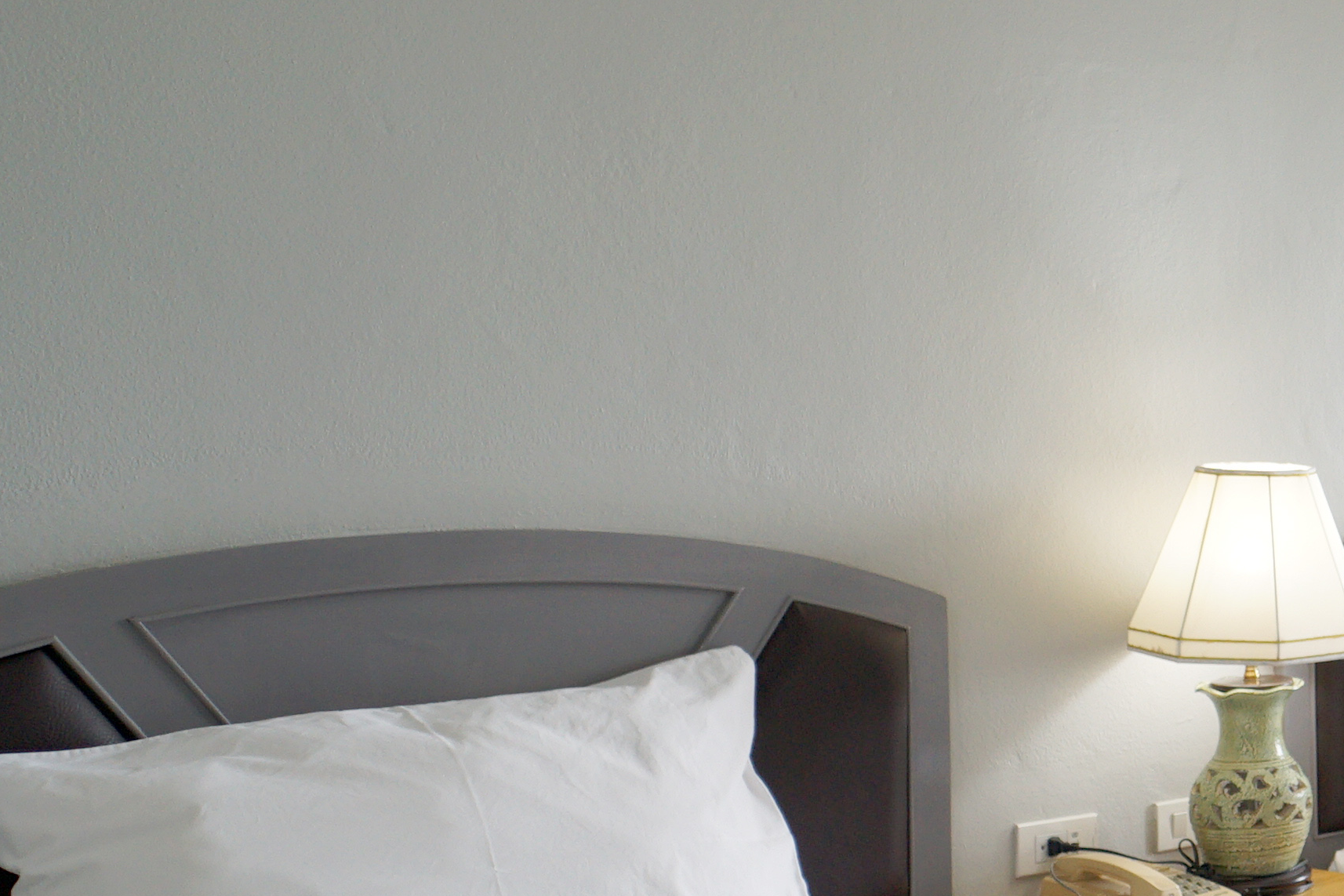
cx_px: 1814
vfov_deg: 27.5
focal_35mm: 49
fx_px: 1829
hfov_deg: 30.3
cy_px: 484
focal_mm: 14
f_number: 3.5
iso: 400
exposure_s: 1/100
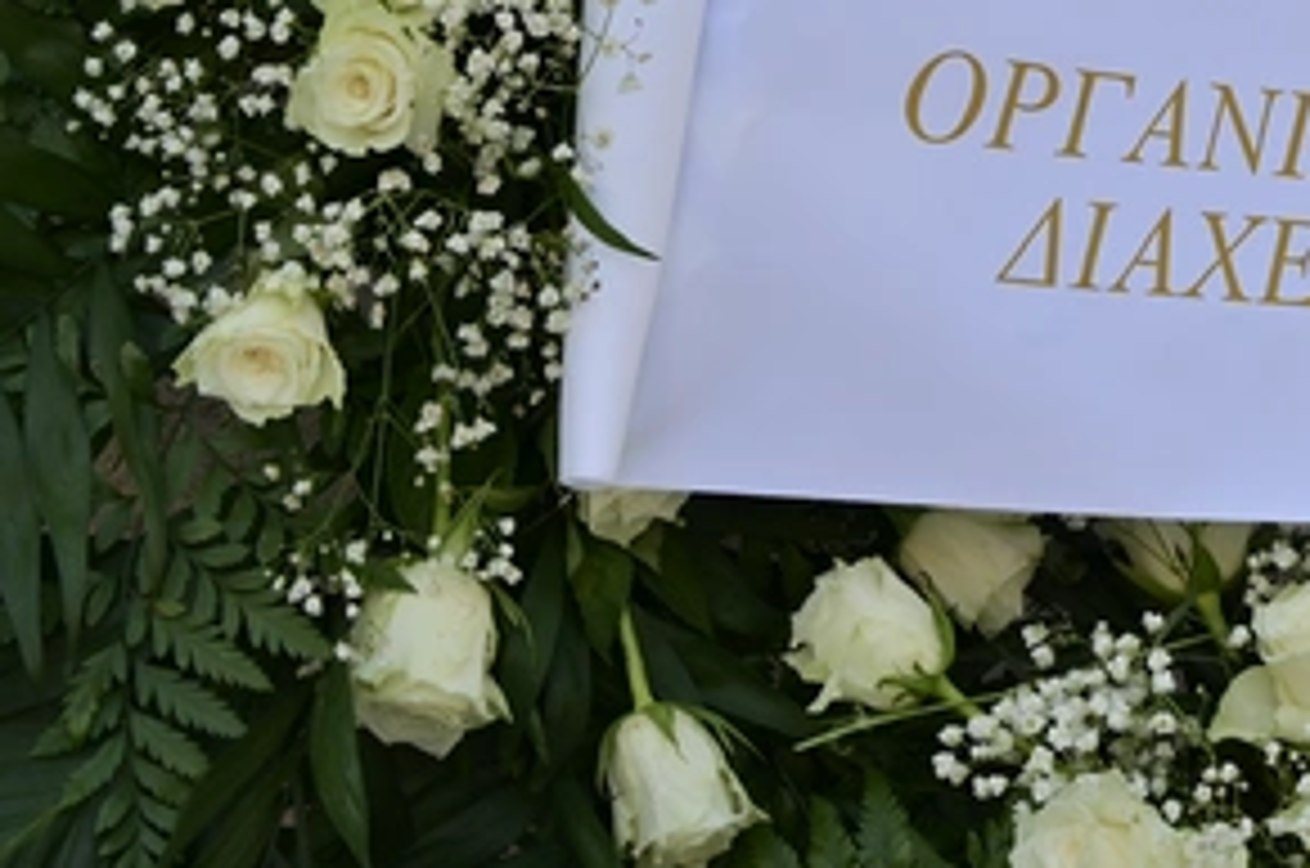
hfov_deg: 15.2
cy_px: -90
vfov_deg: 10.2
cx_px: 1391
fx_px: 4795
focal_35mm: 132
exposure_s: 1/100
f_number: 9
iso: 125
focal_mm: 59
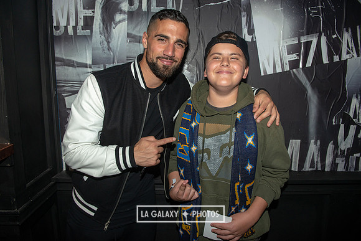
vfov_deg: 49.6
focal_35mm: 26
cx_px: 180
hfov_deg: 69.4
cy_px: 120
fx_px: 261
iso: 320
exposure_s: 1/160
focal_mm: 26
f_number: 5
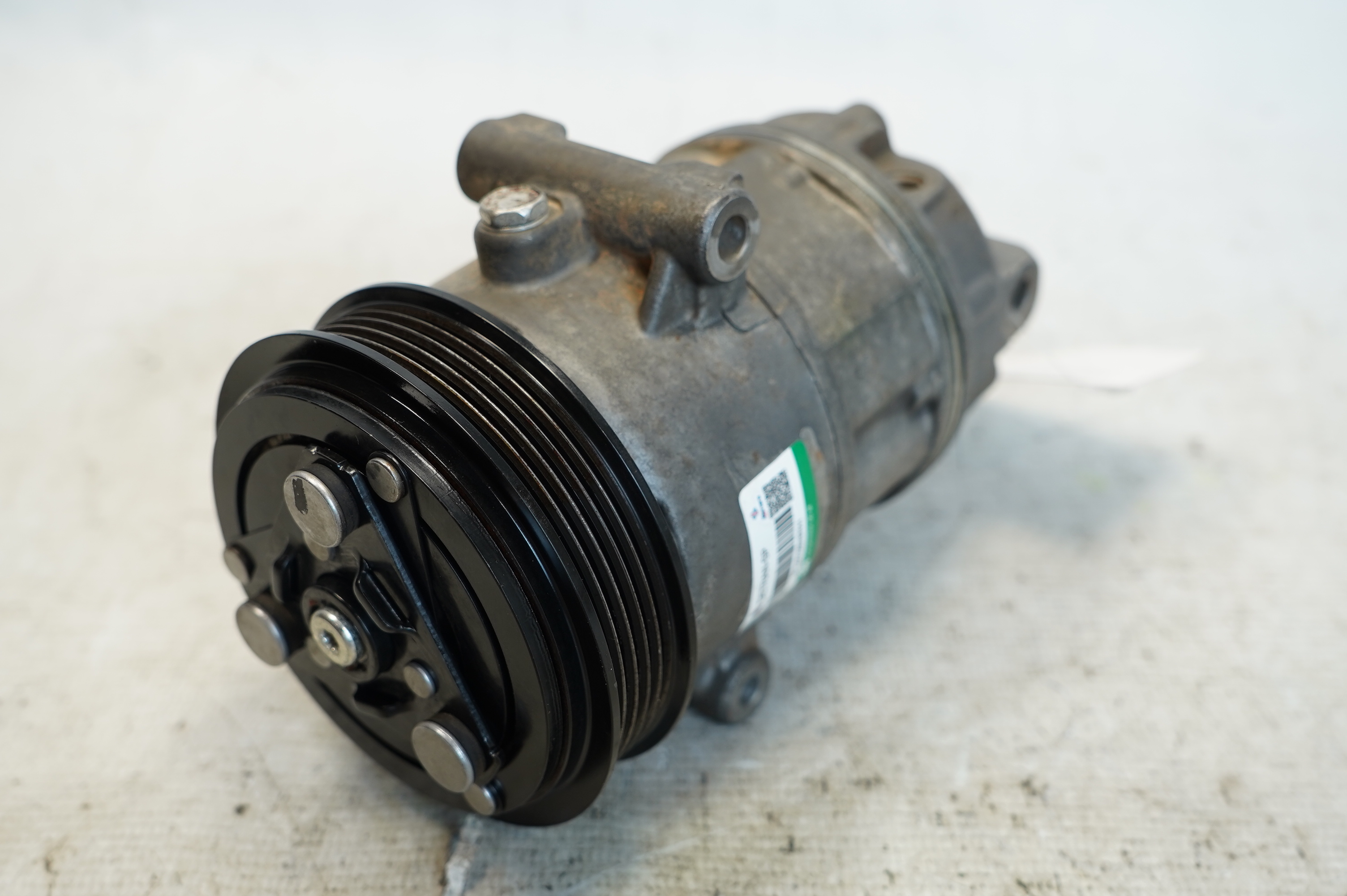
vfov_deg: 31.8
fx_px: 1570
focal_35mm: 42
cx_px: 674
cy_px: 448
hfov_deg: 46.4
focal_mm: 28
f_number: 4
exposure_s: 1/60
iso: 250
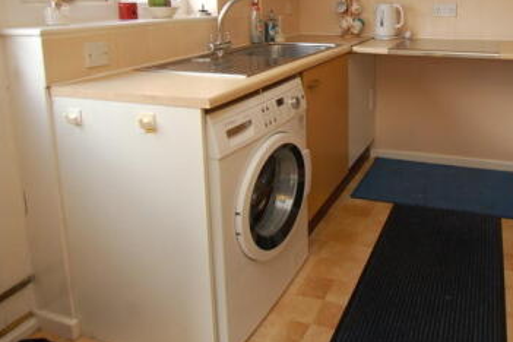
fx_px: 399
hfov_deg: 62.4
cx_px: 374
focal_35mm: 28
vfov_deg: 43.7
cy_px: 57
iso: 400
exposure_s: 1/60
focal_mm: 10
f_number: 4.5
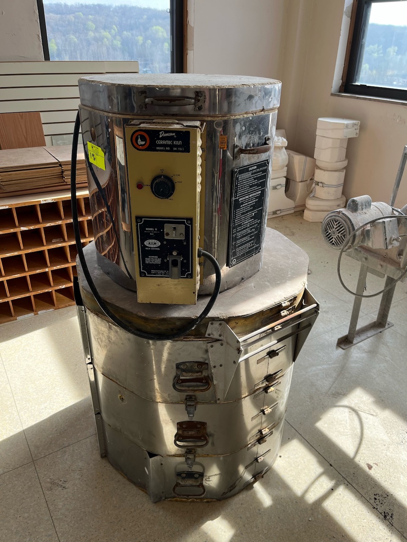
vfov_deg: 67.3
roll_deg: -0.9
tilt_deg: -27.8
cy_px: 271
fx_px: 408
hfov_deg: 53.1
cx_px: 204
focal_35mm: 26
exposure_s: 1/203
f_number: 1.6
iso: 50
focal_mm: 5.1
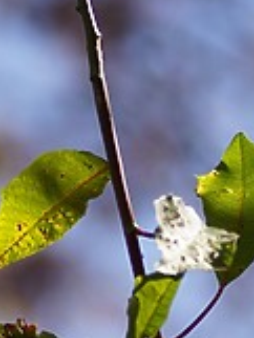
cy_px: 441
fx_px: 4201
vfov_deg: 4.6
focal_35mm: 430
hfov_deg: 3.5
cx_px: -8
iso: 100
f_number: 2.8
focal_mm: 100
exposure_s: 1/1000
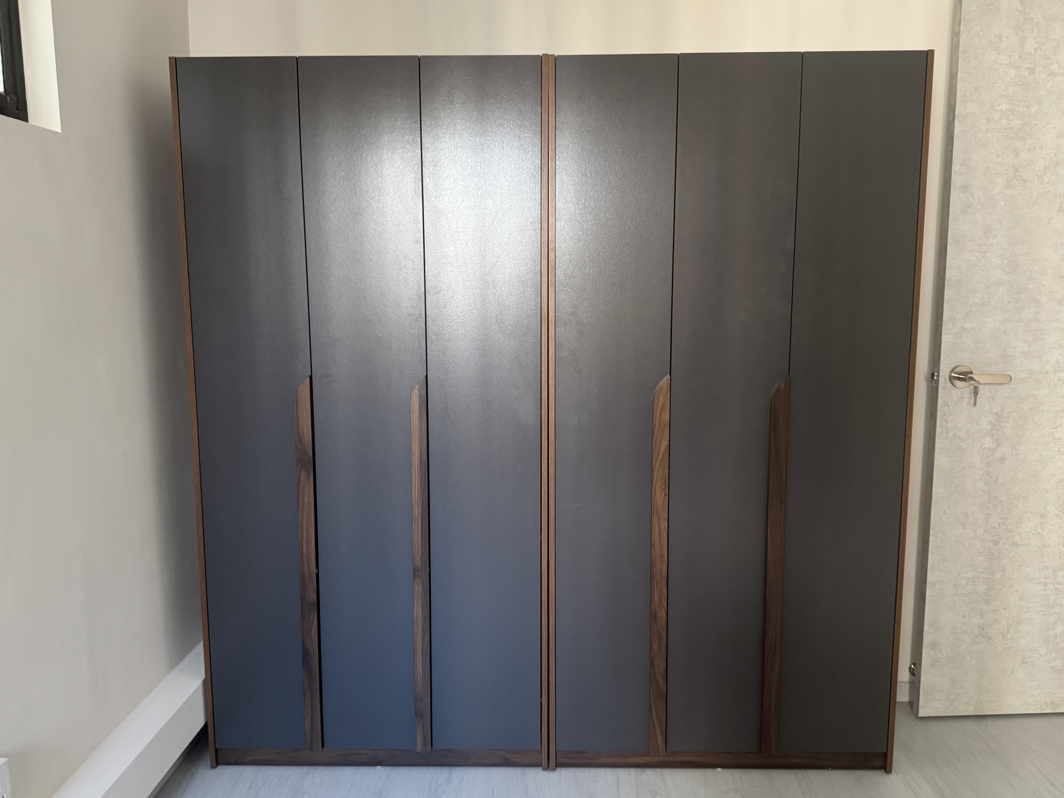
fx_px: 861
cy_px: 397
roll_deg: +1.0
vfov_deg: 49.7
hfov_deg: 63.4
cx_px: 519
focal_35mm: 28
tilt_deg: -7.7
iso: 400
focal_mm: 6.76
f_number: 1.78
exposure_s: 1/60
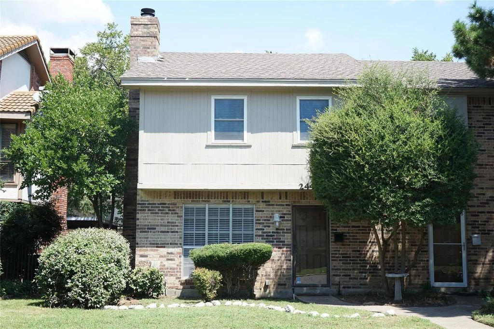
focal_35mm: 44
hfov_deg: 44.5
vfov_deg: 30.5
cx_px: 247
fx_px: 604
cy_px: 164
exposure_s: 1/160
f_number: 9
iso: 200
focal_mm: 44
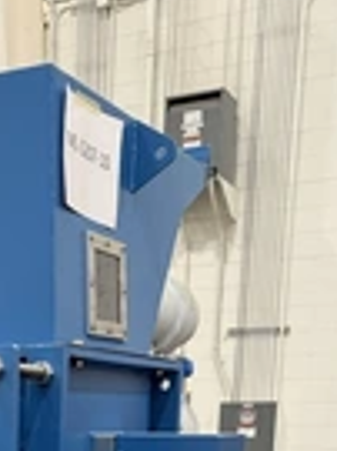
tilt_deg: -12.1
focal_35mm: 71
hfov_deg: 19.9
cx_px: -23
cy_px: 641
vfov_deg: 23.1
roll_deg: -0.4
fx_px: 923
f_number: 1.78
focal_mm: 6.76
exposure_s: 1/60
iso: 400
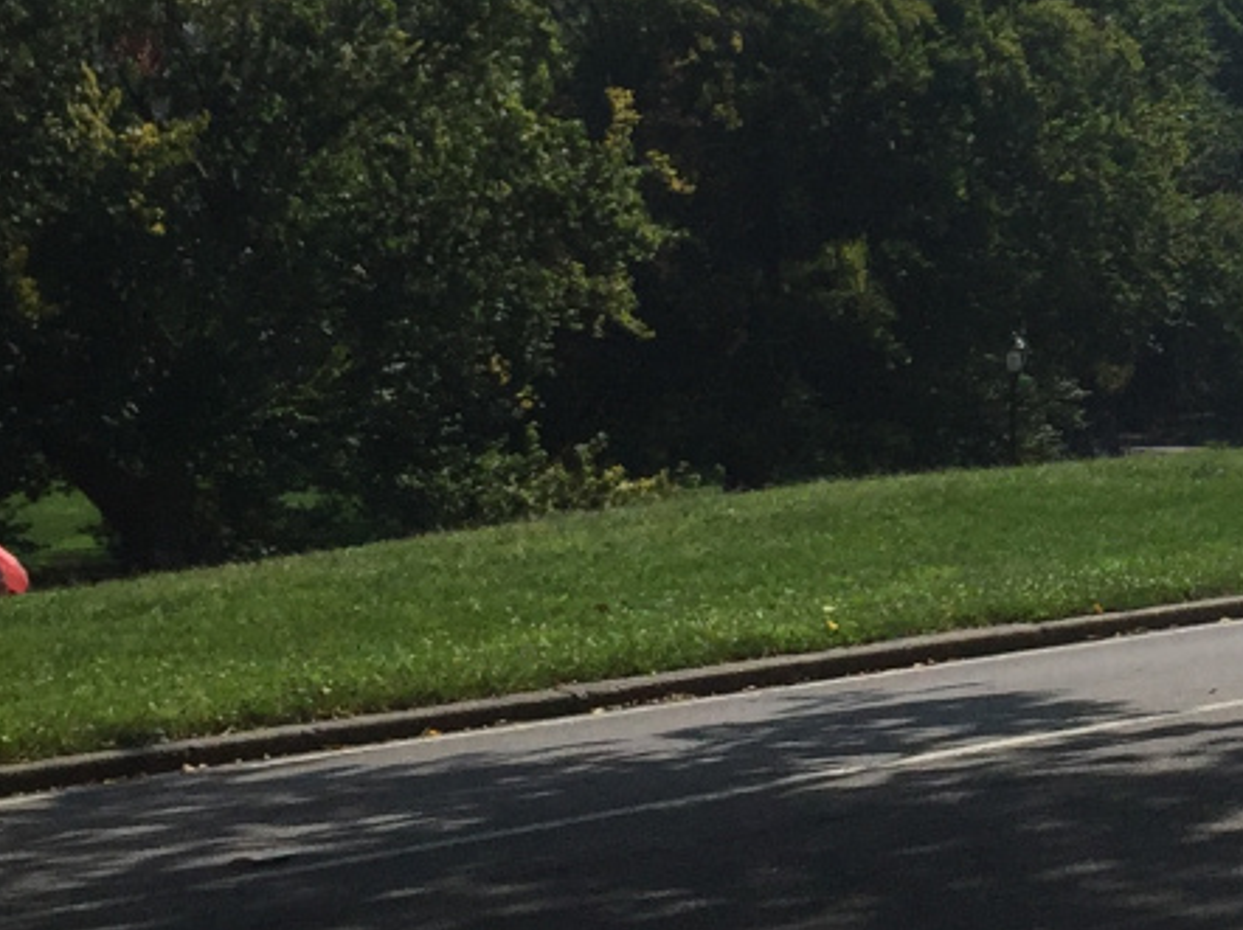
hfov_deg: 17.6
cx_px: 1617
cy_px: -233
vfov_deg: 13.6
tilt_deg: +9.8
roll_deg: +0.1
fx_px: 3768
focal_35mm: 105
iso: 32
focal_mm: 4.15
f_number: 2.2
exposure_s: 1/4405
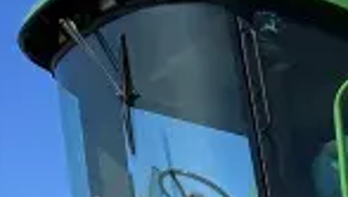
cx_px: 419
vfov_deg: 10.0
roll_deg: +0.3
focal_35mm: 114
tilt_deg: +5.3
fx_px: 1053
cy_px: 375
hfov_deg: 17.8
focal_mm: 6.86
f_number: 1.78
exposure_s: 1/2967
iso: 80
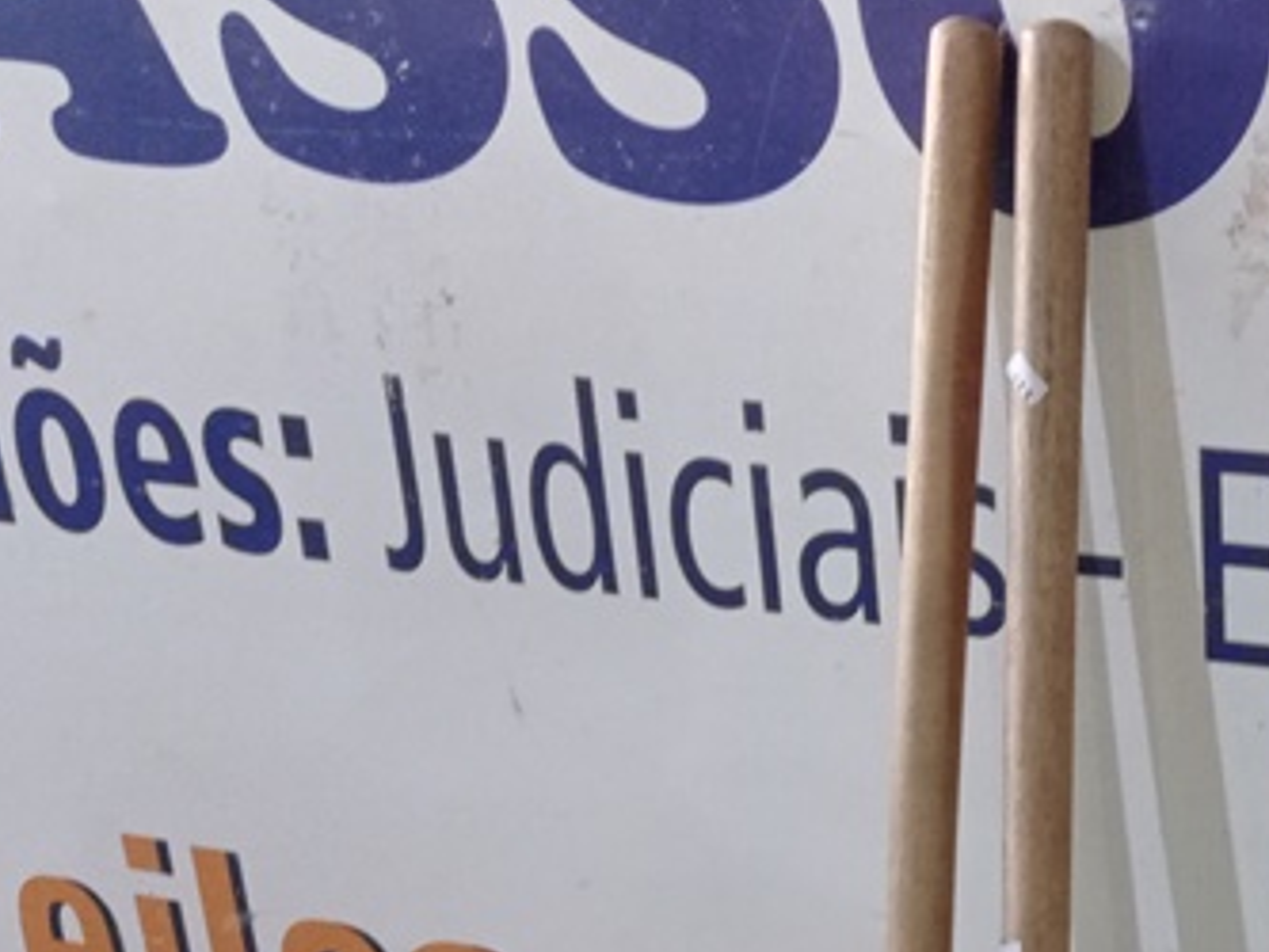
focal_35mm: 86
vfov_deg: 16.2
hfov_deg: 21.6
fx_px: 3154
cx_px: 1387
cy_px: 1257
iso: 416
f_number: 1.79
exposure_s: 1/30
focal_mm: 4.7
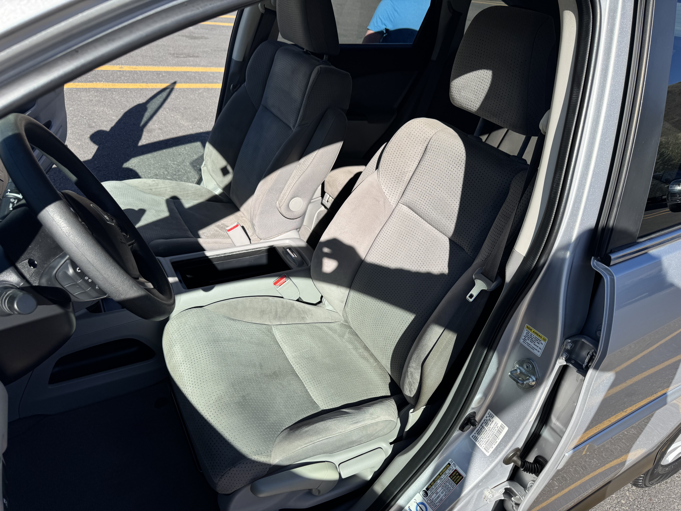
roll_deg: -10.8
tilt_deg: -34.6
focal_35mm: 24
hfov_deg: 71.6
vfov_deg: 56.8
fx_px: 472
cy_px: 256
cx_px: 340
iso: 80
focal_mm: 6.76
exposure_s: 1/2174
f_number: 1.78
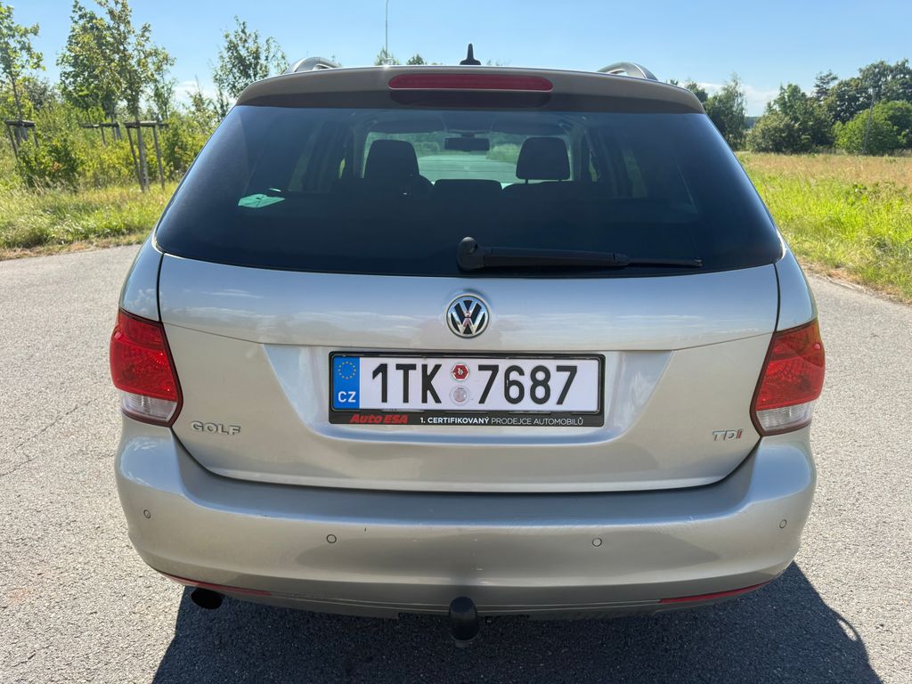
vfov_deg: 56.8
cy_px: 342
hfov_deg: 71.6
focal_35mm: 24
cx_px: 456
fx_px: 632
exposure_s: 1/2801
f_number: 1.78
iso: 100
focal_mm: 6.76
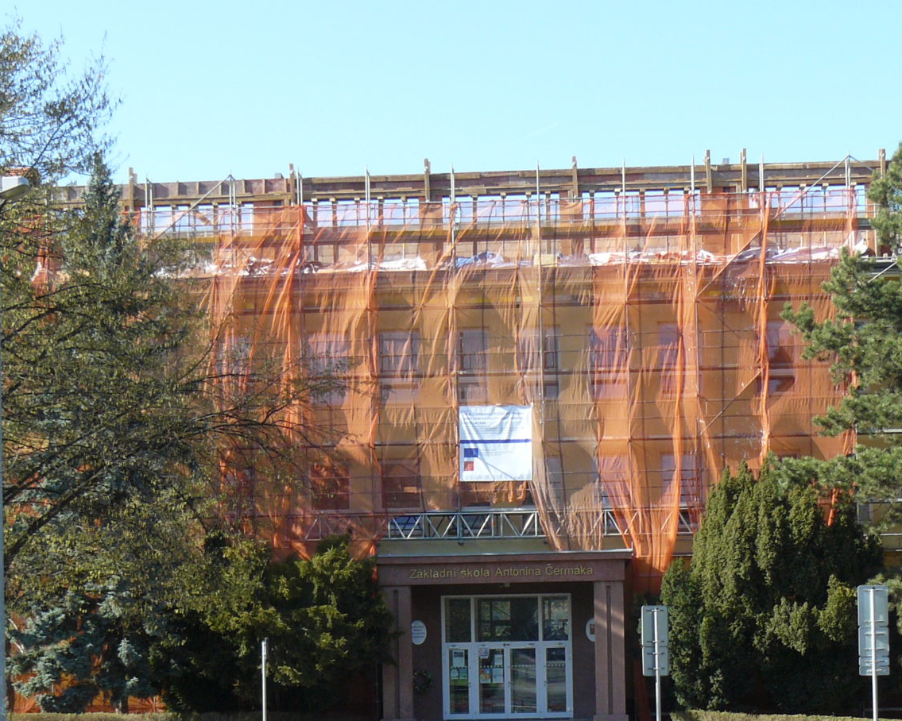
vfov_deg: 18.8
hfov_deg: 23.6
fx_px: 2162
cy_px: 558
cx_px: 436
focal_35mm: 81
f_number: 4.5
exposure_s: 1/200
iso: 100
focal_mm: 7.7
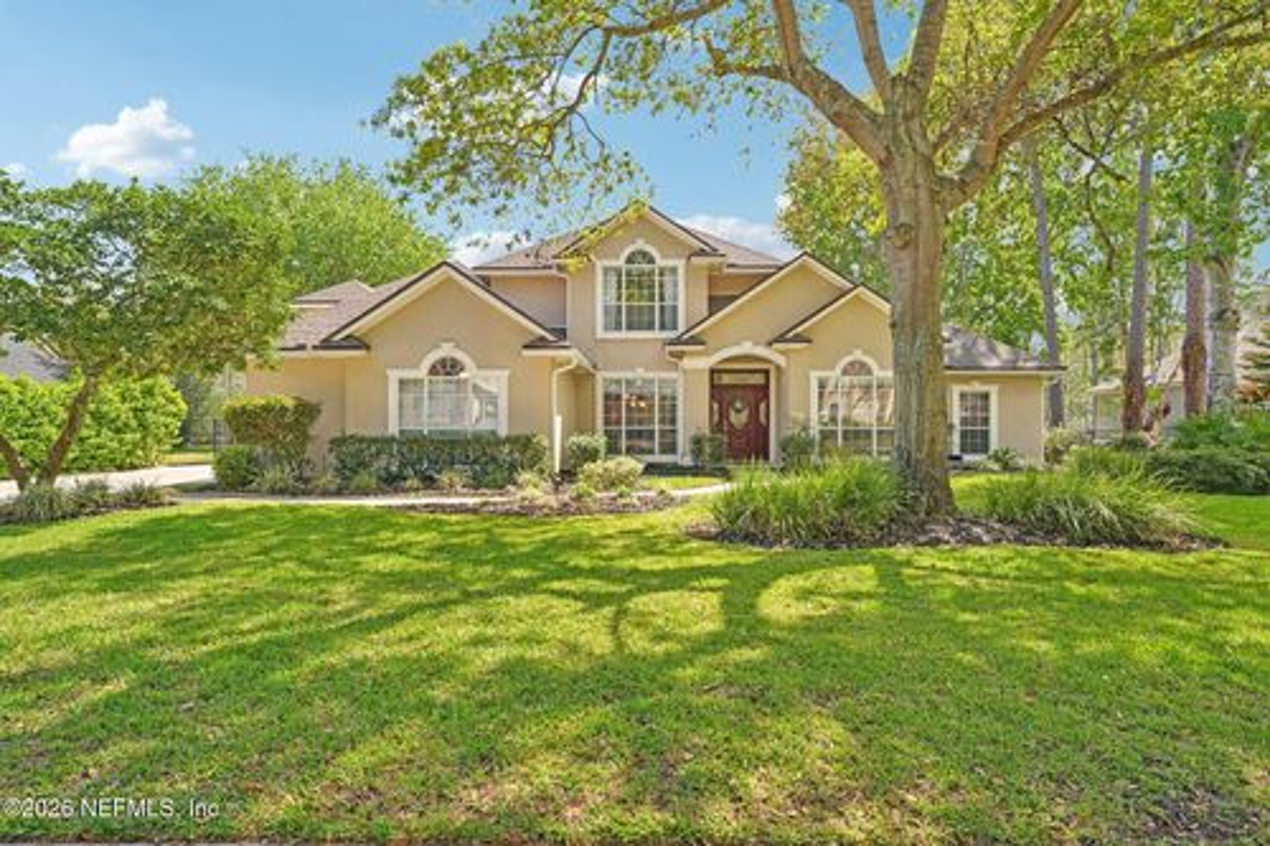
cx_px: 635
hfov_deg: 85.4
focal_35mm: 20
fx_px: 688
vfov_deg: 63.2
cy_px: 423
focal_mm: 19.5
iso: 100
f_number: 10
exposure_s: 1/30
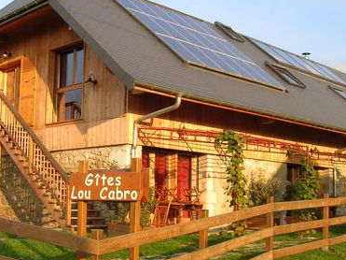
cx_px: 152
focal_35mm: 55
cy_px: 158
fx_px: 550
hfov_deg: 34.9
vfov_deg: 26.5
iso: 50
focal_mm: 5.7
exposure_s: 1/95.4
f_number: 4.9
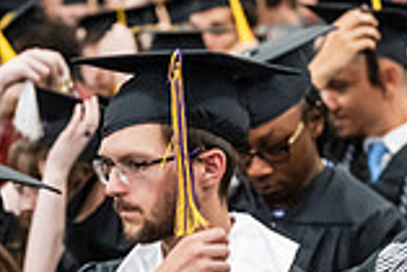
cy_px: 307
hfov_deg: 8.0
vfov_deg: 5.3
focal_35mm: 258
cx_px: 324
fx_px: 2919
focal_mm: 70
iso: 4000
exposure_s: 1/200
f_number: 3.5
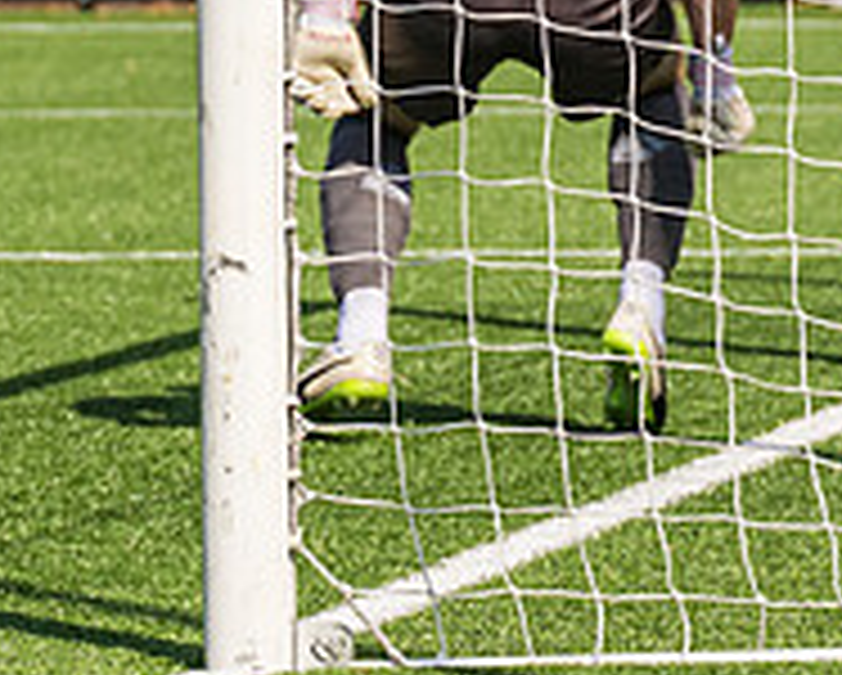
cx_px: 669
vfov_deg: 2.9
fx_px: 13371
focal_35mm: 536
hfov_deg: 3.6
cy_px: -141
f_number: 4.5
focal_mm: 98
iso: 200
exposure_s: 1/4000
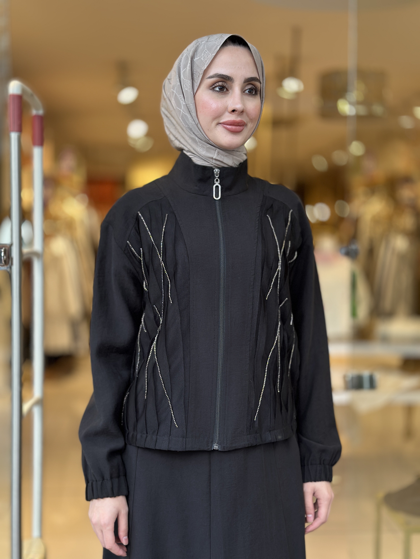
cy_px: 280
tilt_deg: -3.0
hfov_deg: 30.3
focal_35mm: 48
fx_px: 777
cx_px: 210
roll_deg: -1.0
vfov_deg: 39.7
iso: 100
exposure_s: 1/121
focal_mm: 6.86
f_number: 1.78
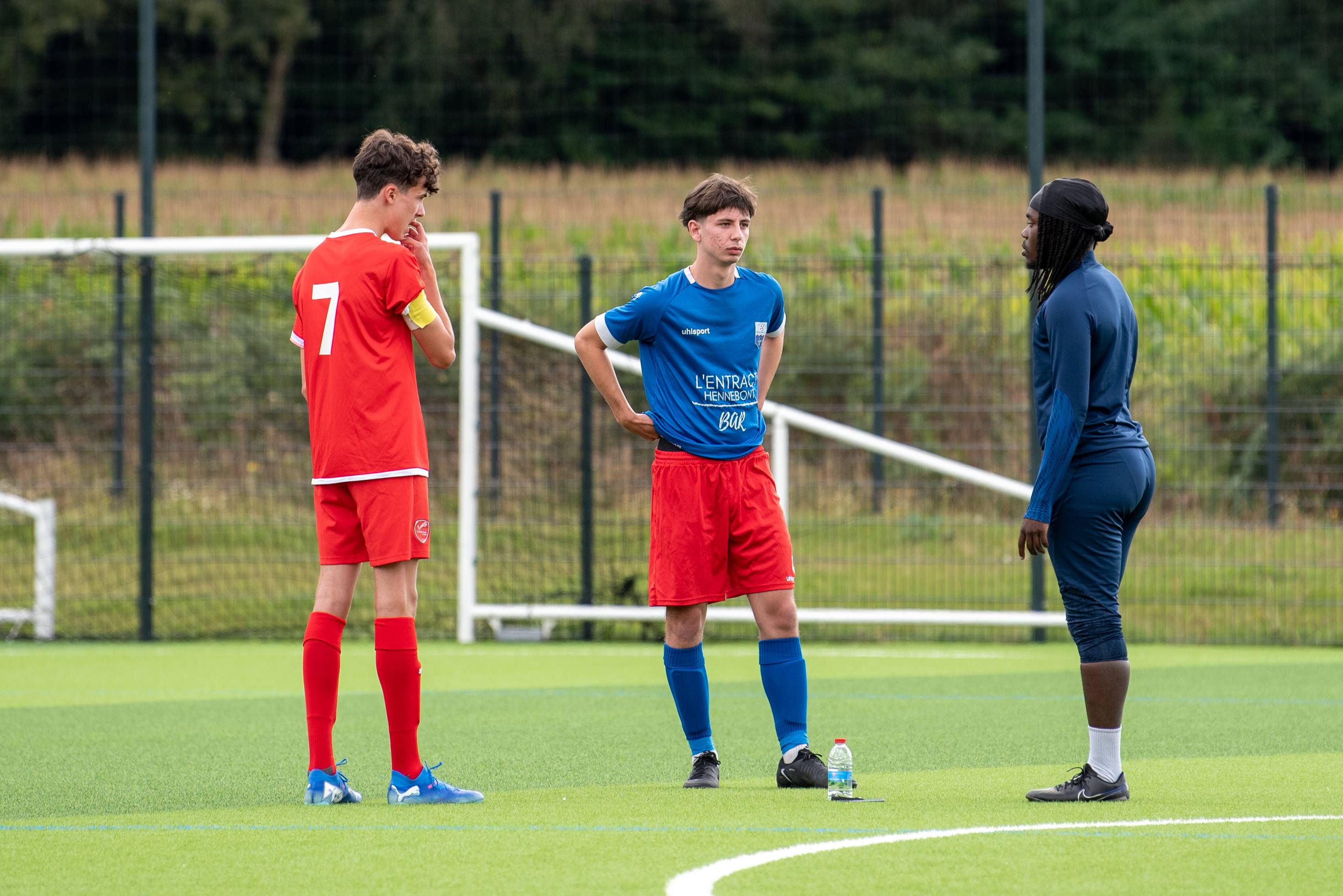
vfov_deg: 3.4
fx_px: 15297
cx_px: 742
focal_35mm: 410
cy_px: 135
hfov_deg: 5.0
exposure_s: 1/1000
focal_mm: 200
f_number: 3.5
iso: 160
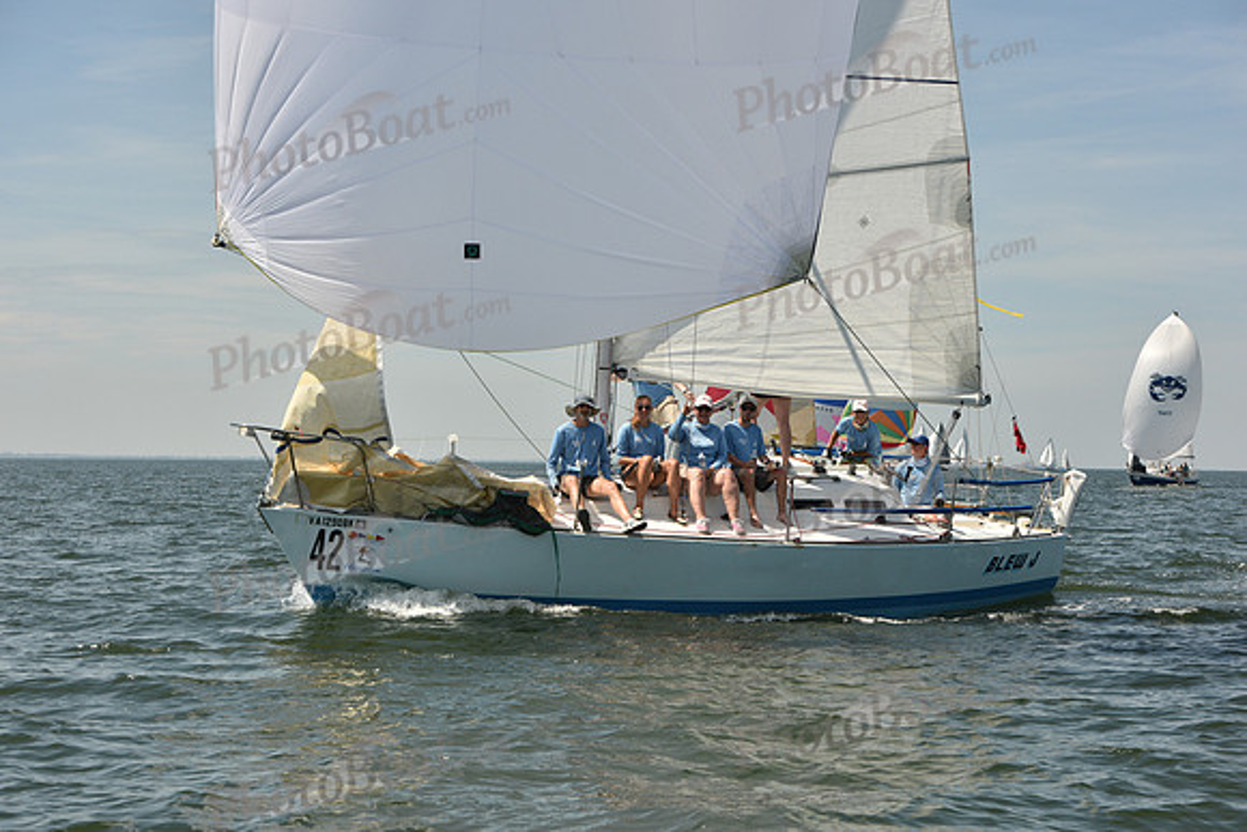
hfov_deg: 28.8
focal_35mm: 70
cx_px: 624
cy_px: 416
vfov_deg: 19.5
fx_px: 2425
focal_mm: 70
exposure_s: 1/1250
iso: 320
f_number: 9
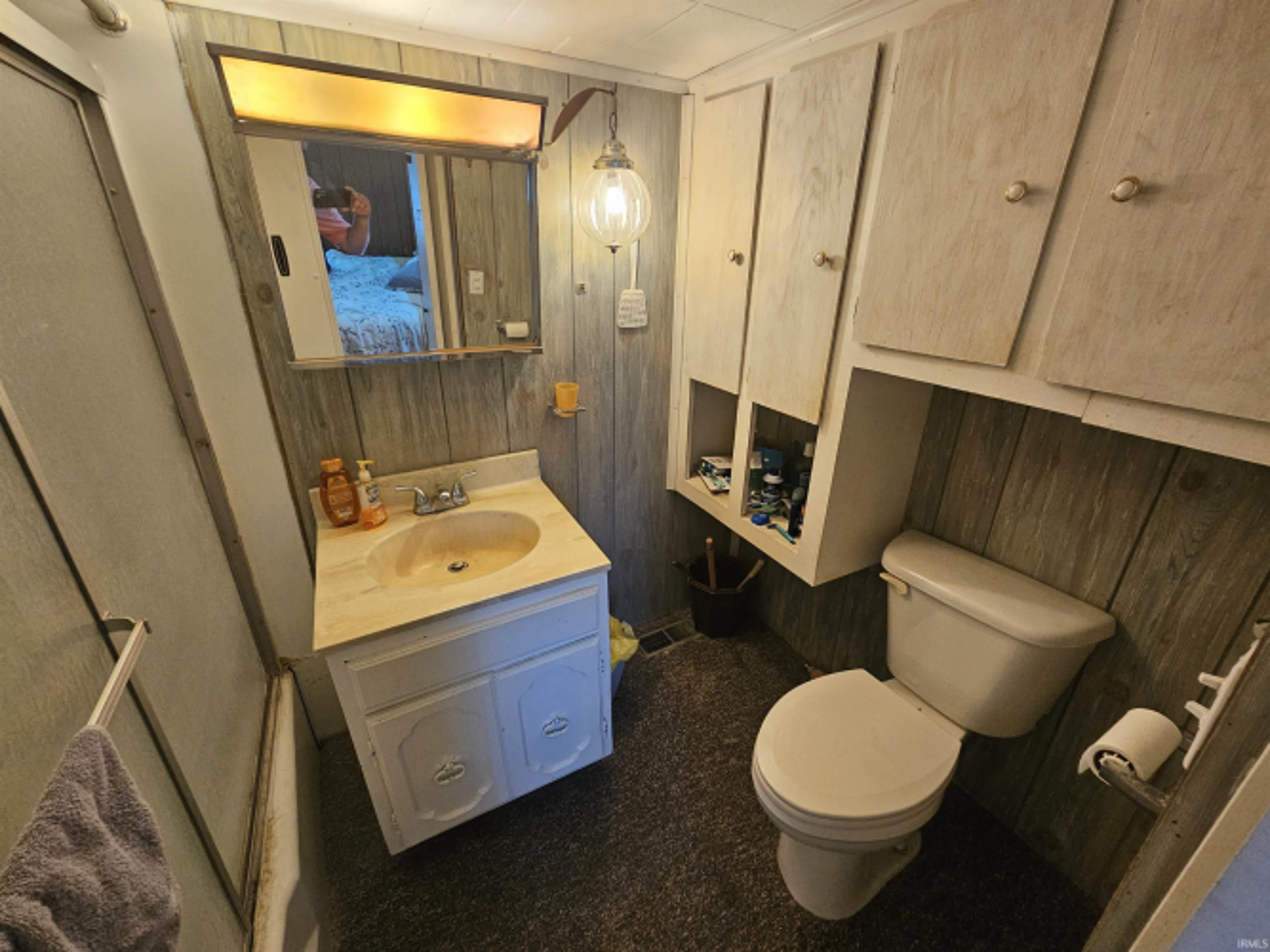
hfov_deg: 106.2
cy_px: 476
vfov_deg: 89.9
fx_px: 477
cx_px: 635
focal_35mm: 13
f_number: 2.2
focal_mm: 2.2
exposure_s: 1/60
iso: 320
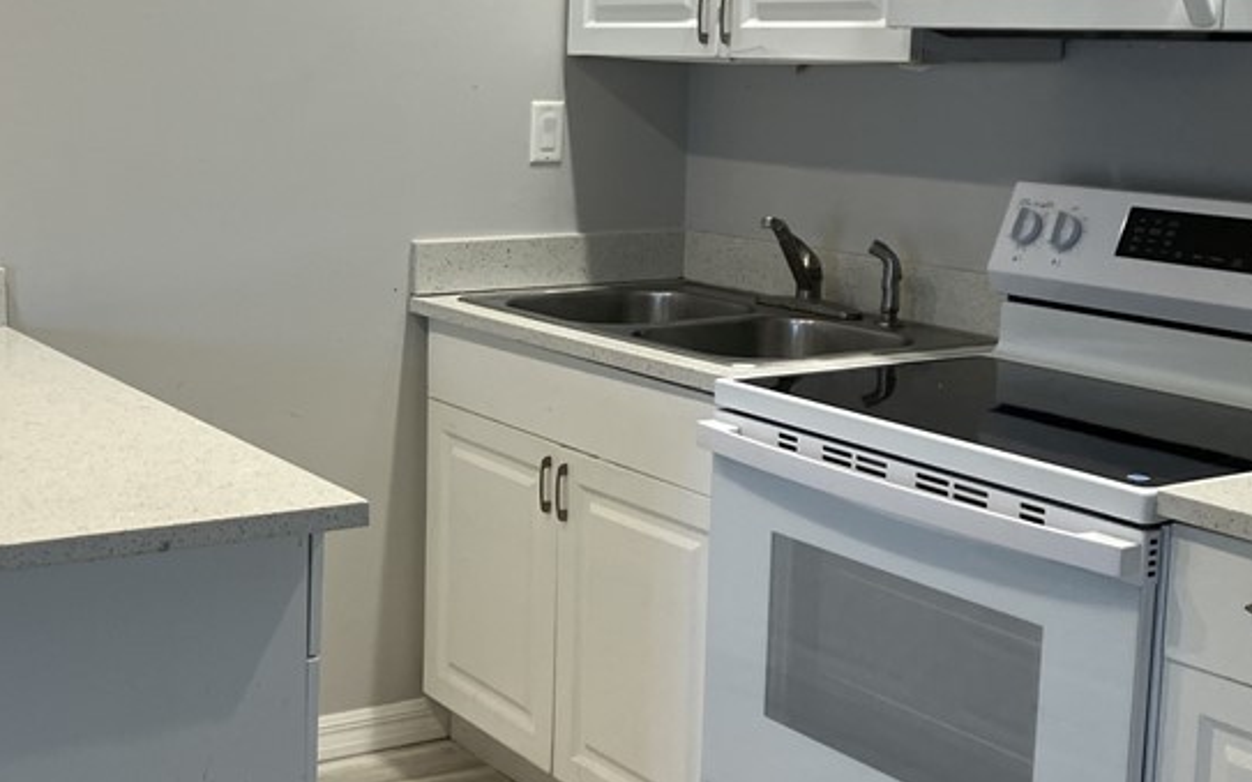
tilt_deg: -7.9
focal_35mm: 56
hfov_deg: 35.3
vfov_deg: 23.1
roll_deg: -0.5
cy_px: 307
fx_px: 1910
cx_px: 272
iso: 80
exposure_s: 1/120
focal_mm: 3.99
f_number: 1.8
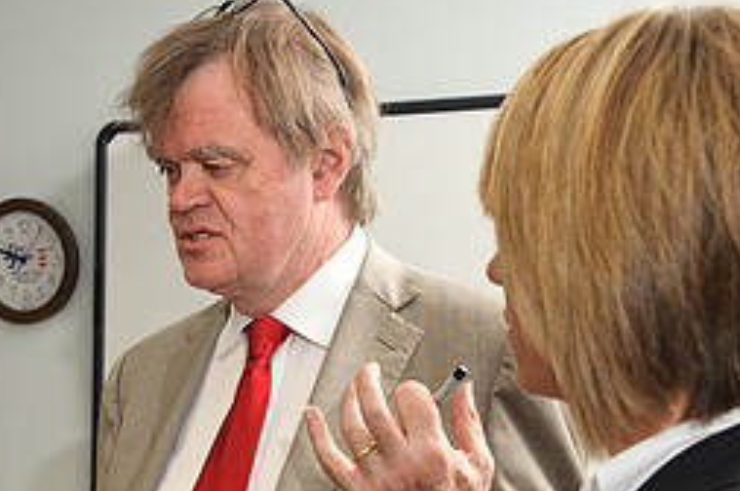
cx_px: 243
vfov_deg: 17.3
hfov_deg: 25.9
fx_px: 1601
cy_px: 406
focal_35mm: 78
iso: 800
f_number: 5.6
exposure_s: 1/125
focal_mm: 34
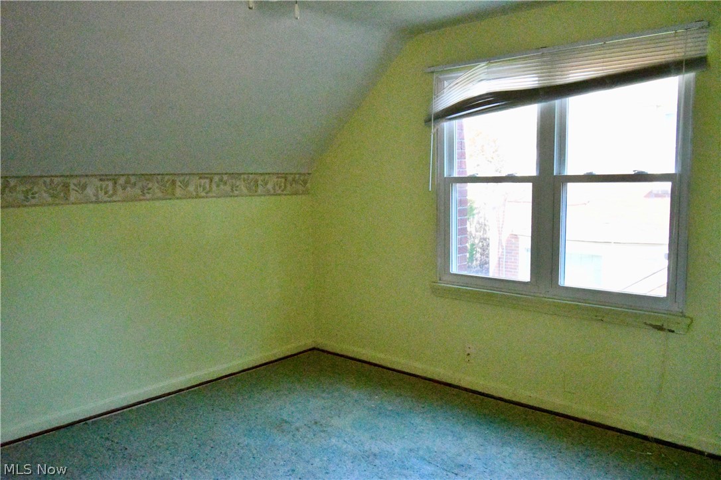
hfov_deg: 61.9
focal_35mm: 30
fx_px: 601
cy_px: 240
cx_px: 360
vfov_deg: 43.6
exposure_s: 1/1600
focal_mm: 20
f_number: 5.6
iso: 36000
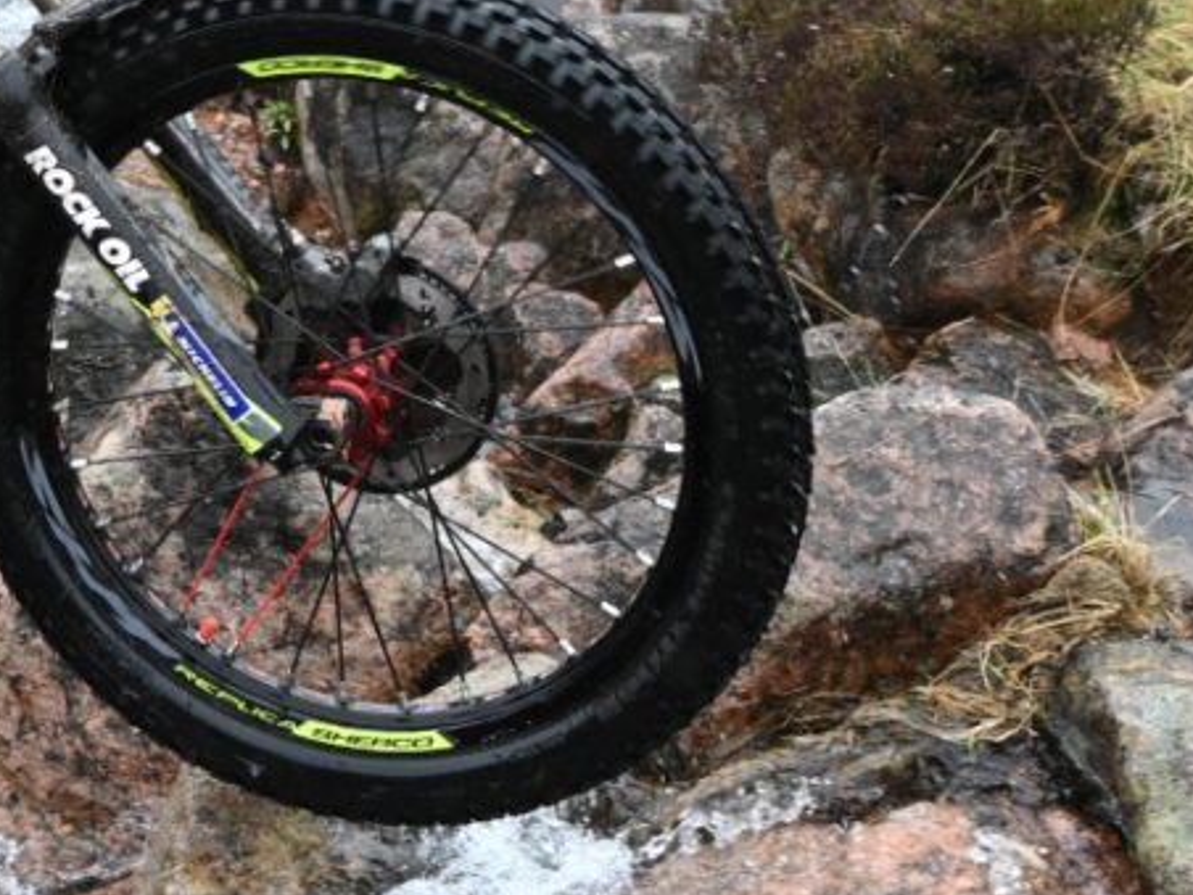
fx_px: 3377
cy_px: -153
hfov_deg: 19.4
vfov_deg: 14.6
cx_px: -18
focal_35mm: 98
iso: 4000
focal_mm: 30
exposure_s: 1/800
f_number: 7.1
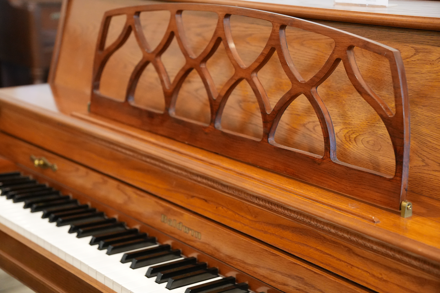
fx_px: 751
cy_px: 146
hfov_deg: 32.6
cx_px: 220
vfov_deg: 22.1
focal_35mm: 62
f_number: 2.8
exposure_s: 1/160
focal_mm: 41
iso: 4000
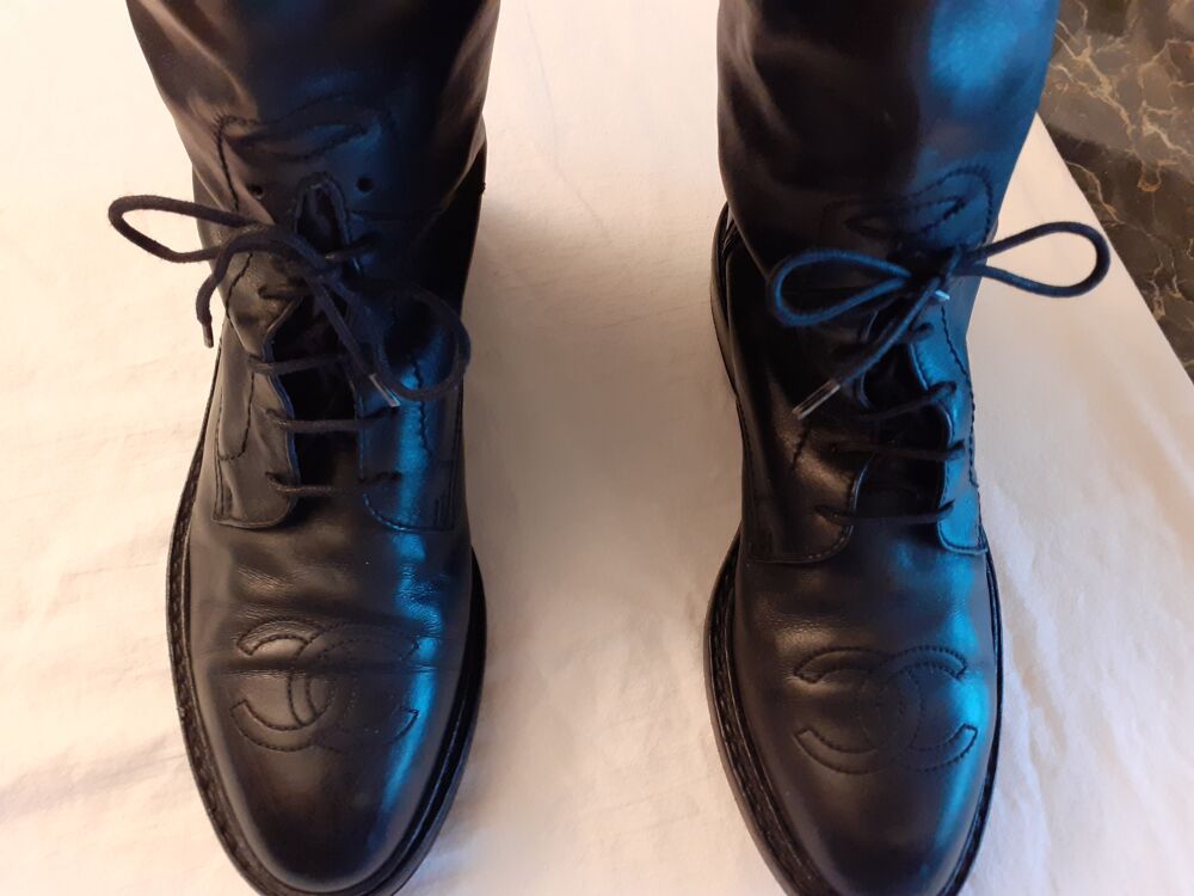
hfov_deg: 65.3
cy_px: 448
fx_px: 931
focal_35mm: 27
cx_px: 597
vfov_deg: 51.4
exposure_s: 1/24
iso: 200
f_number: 1.9
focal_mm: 3.6
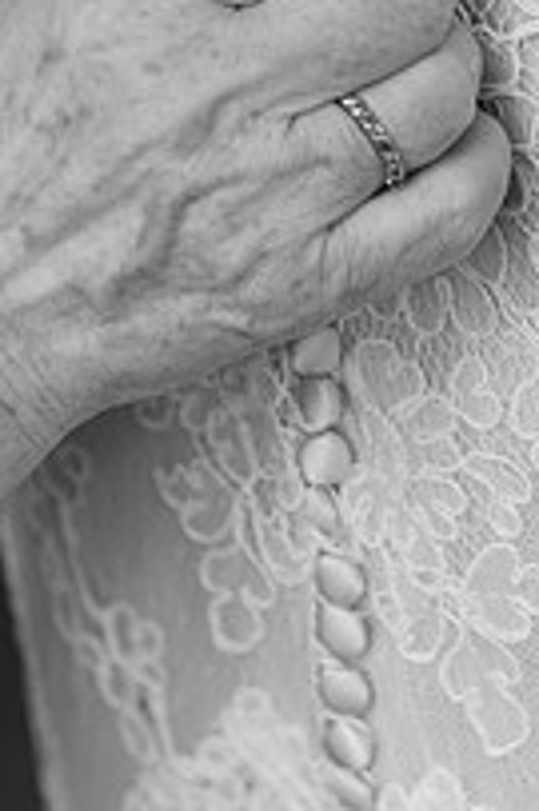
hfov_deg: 8.8
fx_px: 3487
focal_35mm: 155
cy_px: 84
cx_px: 489
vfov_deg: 13.1
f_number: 4.5
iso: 1600
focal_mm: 70
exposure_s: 1/60
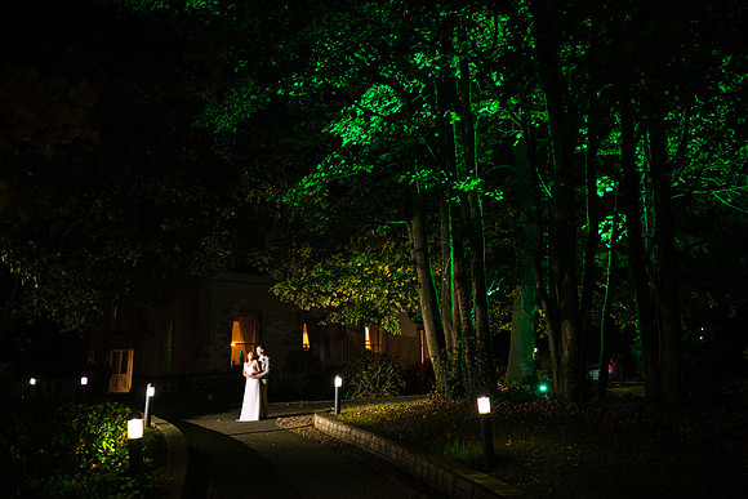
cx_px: 447
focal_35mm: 29
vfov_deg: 44.9
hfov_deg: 63.0
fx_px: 603
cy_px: 226
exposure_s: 1/160
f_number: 2
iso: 1600
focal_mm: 16
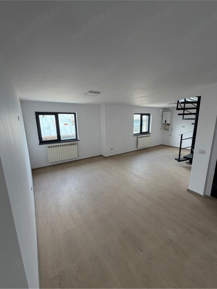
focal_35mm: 14
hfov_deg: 85.7
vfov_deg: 102.1
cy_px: 144
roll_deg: -0.2
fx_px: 117
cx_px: 108
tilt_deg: -11.9
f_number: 2.2
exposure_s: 1/121
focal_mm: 2.22
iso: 100
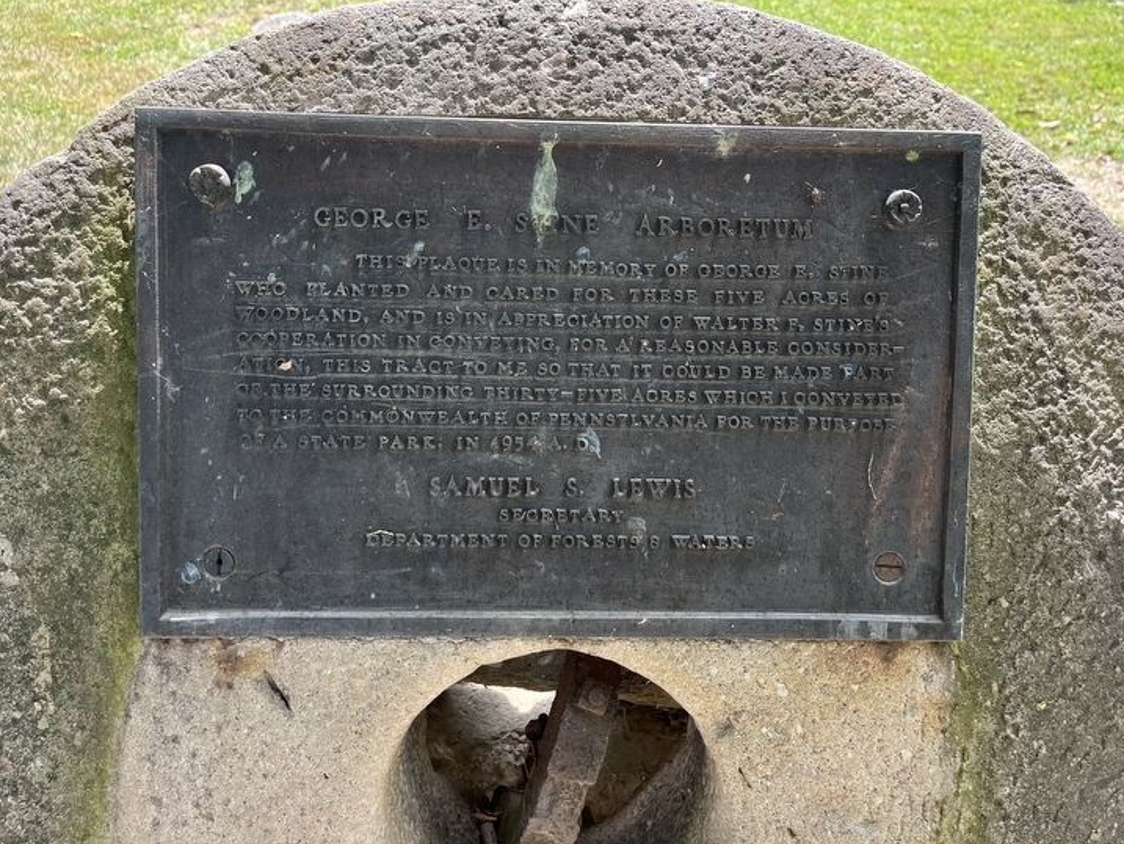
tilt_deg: -34.7
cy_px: 387
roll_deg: -2.5
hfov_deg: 61.6
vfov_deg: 48.2
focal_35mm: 29
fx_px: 942
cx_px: 596
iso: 50
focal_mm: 5.1
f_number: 1.6
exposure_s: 1/214
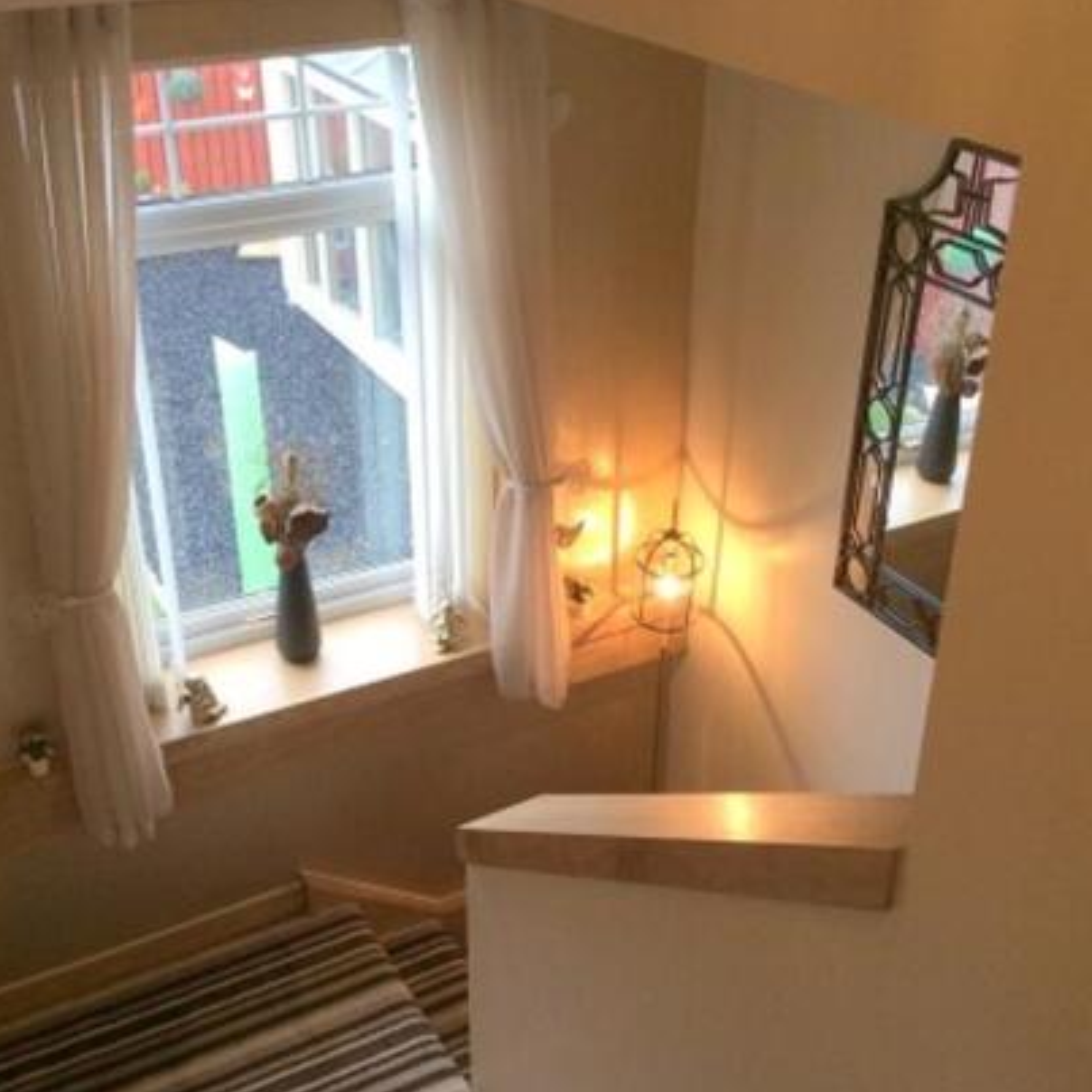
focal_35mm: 41
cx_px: 519
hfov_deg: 40.9
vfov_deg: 40.9
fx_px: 1463
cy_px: 581
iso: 50
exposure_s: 1/25
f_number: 2.4
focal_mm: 3.3
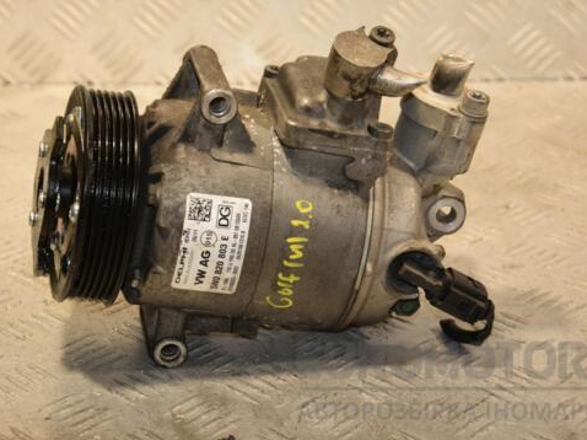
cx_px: 274
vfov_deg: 14.1
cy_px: 197
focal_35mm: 105
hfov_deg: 18.7
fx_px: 1780
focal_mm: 58
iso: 800
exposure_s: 1/200
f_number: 5
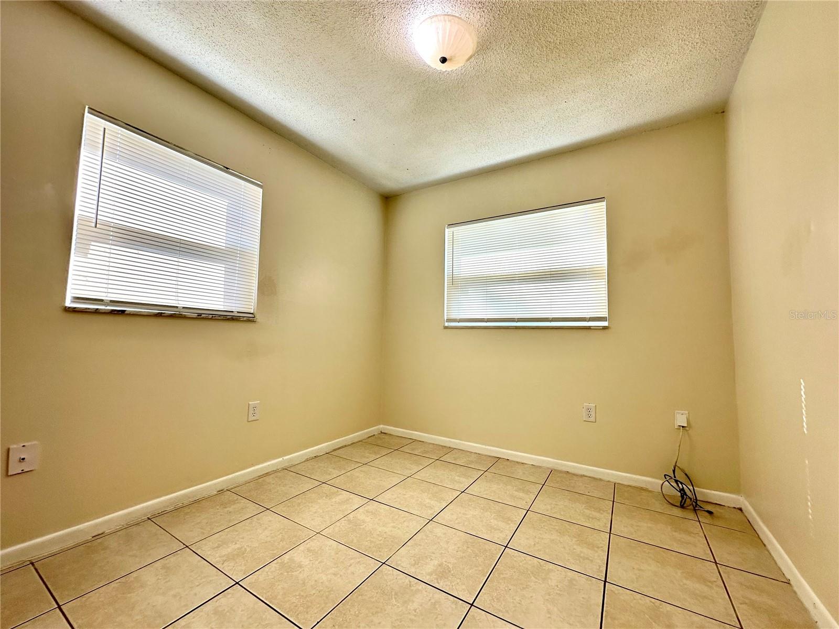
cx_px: 420
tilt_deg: +5.1
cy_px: 314
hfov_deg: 102.1
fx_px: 339
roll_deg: +0.4
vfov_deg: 85.7
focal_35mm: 14
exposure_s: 1/99
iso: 50
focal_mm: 2.22
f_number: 2.2
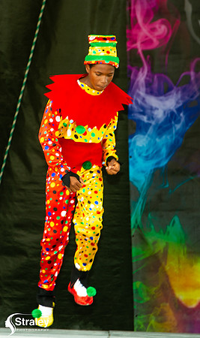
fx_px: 4144
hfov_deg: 2.8
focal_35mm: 457
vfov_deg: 4.7
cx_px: 50
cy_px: 161
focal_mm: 200
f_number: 5.6
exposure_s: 1/200
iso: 160
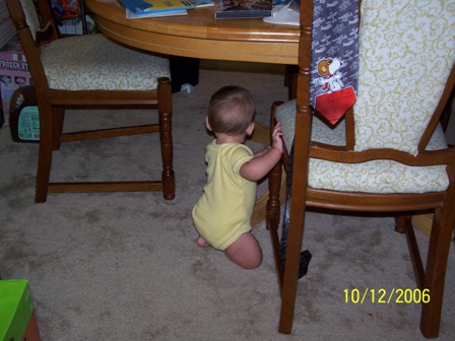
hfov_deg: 43.9
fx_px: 565
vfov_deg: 33.6
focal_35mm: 43
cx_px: 228
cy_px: 170
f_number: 2.9
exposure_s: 1/60
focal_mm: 7.1
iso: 140
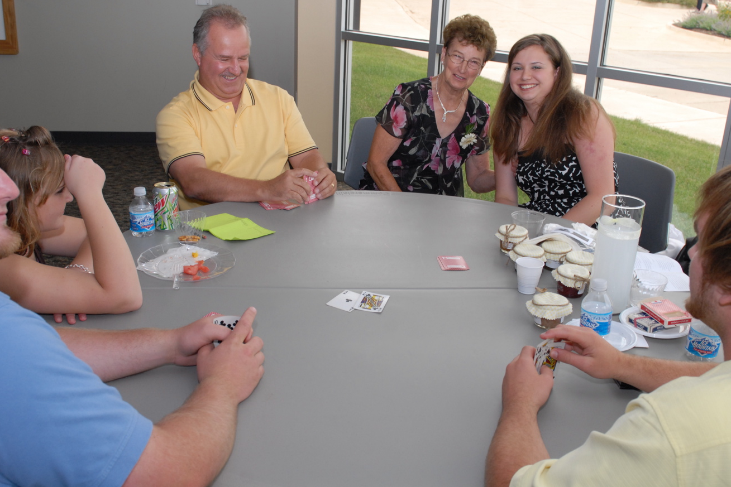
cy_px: 238
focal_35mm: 37
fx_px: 751
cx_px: 373
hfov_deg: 51.9
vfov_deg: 35.9
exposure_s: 1/160
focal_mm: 24
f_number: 6.3
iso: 400
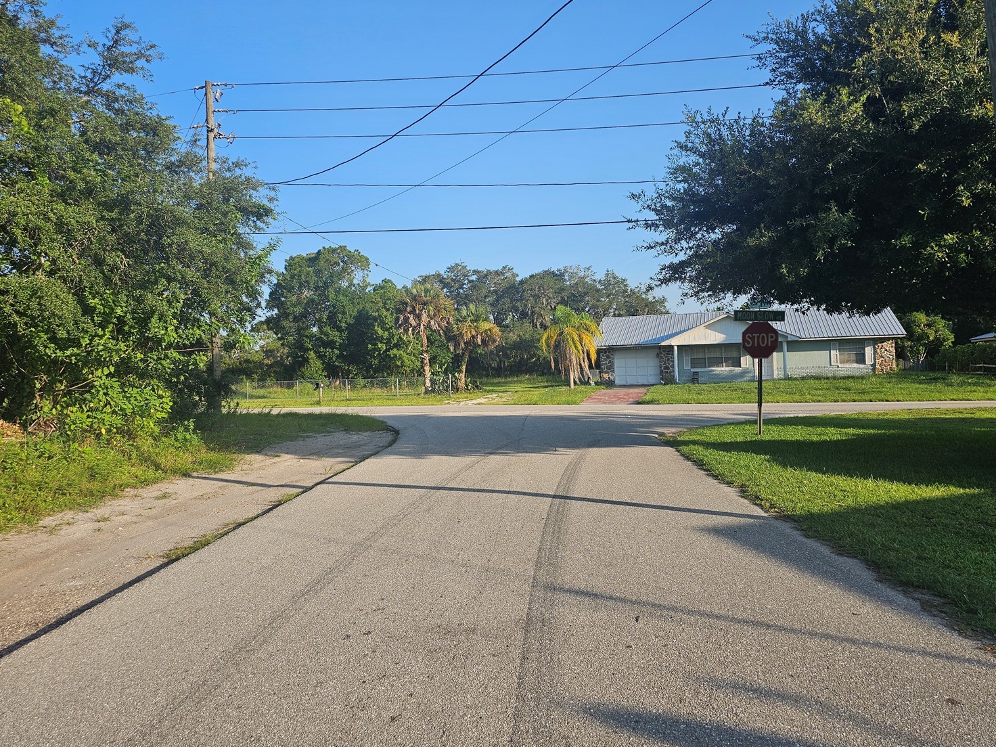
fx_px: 719
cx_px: 538
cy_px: 361
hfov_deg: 69.3
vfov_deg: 54.9
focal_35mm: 25
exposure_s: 1/488
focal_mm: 6.3
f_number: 1.7
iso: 10
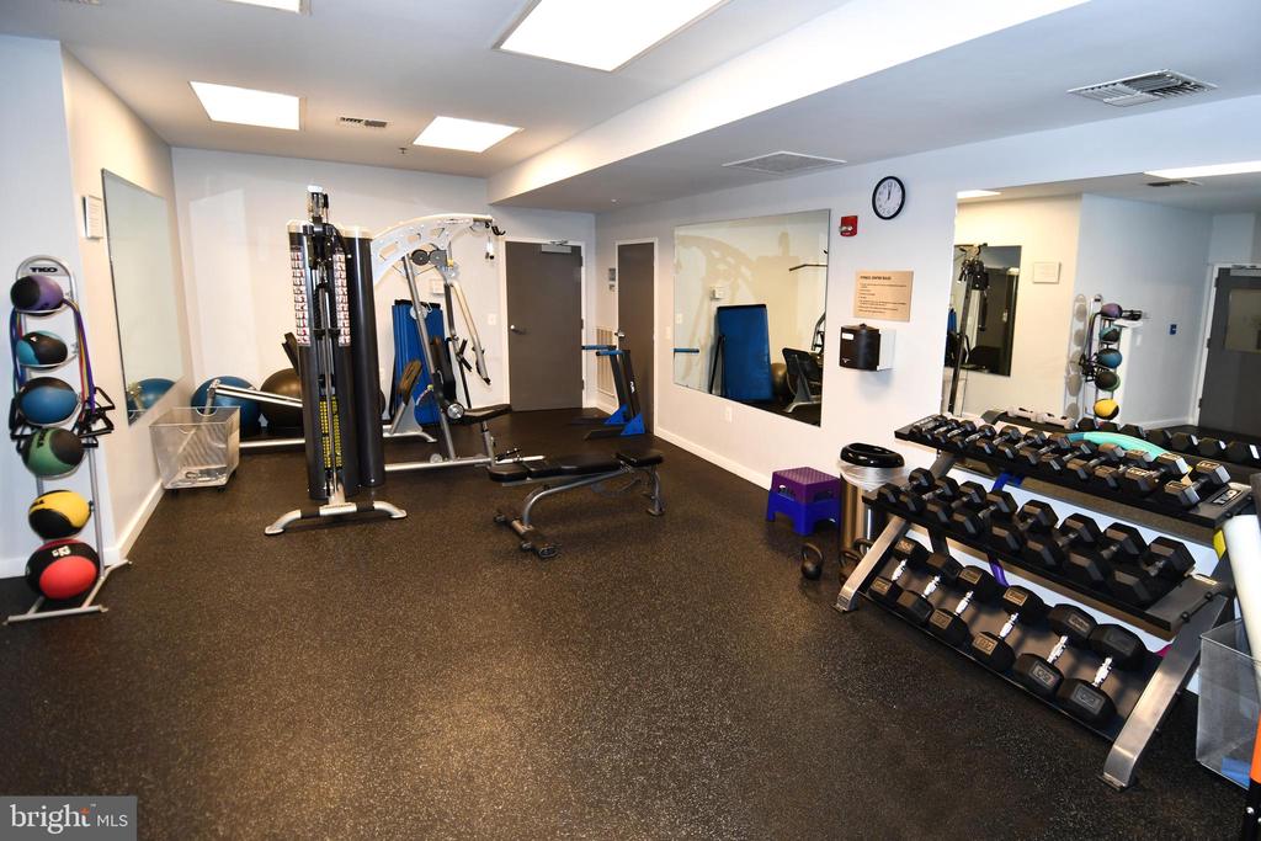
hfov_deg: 90.0
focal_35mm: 18
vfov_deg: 67.4
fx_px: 631
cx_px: 630
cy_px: 420
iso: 500
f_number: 4
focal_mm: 12
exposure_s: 1/60
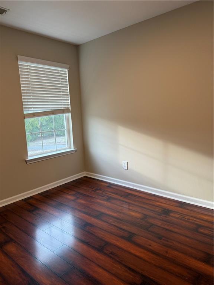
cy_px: 142
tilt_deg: -10.0
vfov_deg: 71.6
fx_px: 198
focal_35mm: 24
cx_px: 107
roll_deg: +2.0
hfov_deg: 56.8
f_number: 1.78
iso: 160
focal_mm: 6.76
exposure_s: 1/120
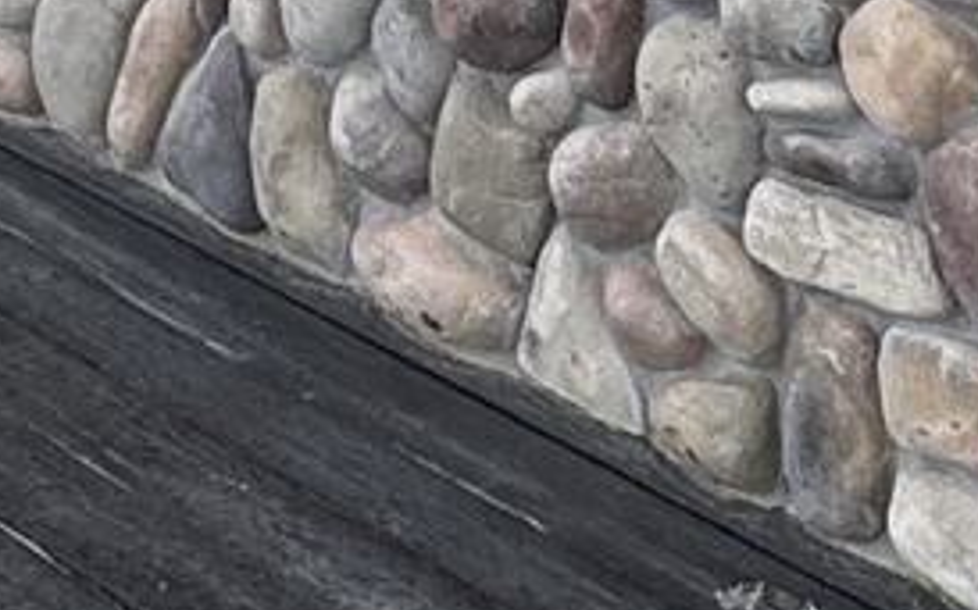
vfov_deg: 9.3
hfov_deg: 18.8
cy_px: -1220
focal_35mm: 111
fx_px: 2957
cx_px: 514
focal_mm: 2.22
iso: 40
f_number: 2.2
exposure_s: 1/373
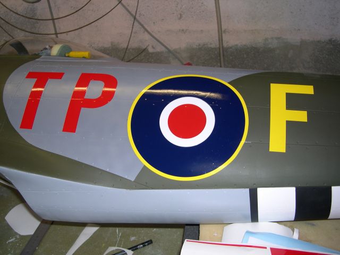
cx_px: 170
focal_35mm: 38
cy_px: 128
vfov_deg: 37.7
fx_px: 373
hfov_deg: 49.0
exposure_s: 1/60
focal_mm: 8
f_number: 2.8
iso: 100
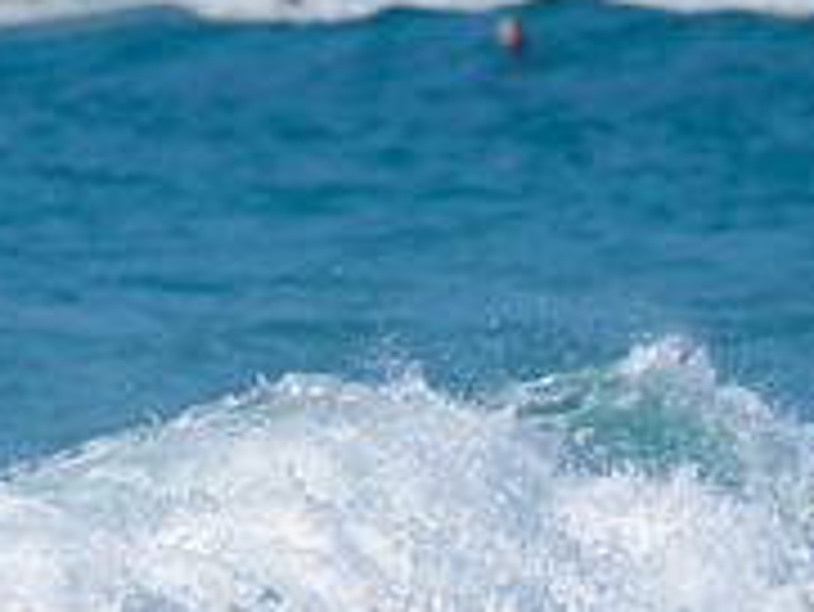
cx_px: -340
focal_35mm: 1884
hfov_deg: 1.1
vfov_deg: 0.8
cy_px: 594
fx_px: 44332
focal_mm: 500
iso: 180
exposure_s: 1/2000
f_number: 5.6
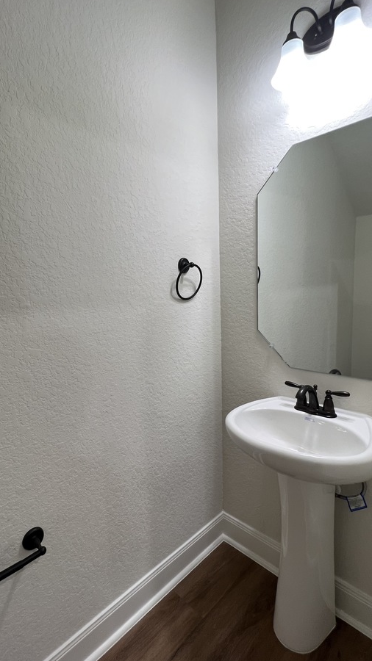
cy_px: 328
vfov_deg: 95.9
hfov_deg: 63.4
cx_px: 152
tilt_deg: -6.4
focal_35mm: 17
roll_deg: +2.5
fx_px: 298
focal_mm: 1.57
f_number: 1.8
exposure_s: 1/60
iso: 160
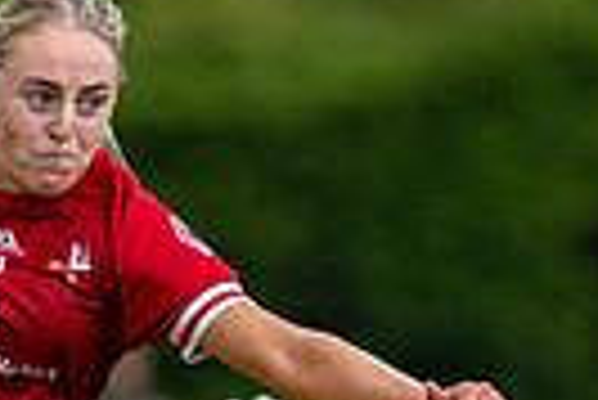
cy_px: 478
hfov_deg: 1.2
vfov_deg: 0.8
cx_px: -125
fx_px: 27870
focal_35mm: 1676
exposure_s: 1/6400
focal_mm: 300
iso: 500
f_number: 2.8
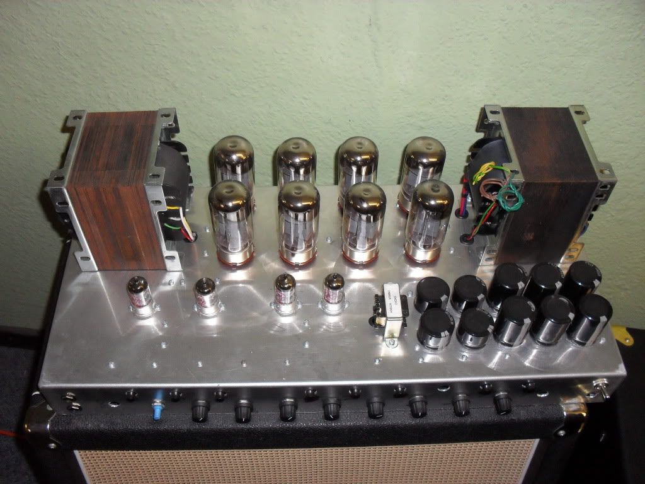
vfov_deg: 40.7
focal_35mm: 35
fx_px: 652
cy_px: 242
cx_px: 322
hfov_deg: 52.6
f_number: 3.2
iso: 200
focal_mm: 6.3
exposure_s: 1/45
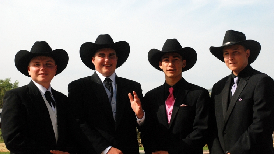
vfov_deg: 13.1
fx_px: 668
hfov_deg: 23.2
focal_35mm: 92
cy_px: 83
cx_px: 137
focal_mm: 58
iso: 1600
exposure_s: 1/2000
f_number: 11
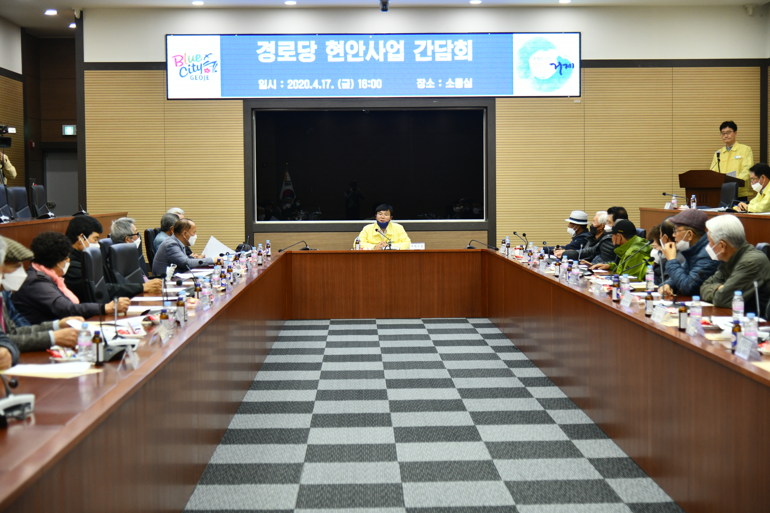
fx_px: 1240
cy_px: 256
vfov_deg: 23.4
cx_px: 385
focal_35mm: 58
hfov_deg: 34.5
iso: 1400
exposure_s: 1/250
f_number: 4
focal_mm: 58
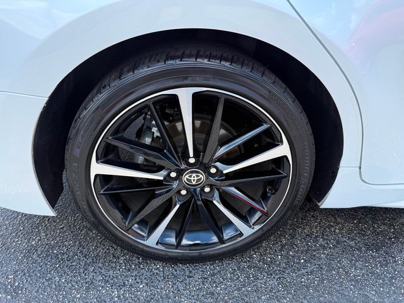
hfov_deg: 71.6
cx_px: 202
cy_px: 152
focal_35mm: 24
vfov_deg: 56.8
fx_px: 280
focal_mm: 6.76
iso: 100
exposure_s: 1/955
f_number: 1.78
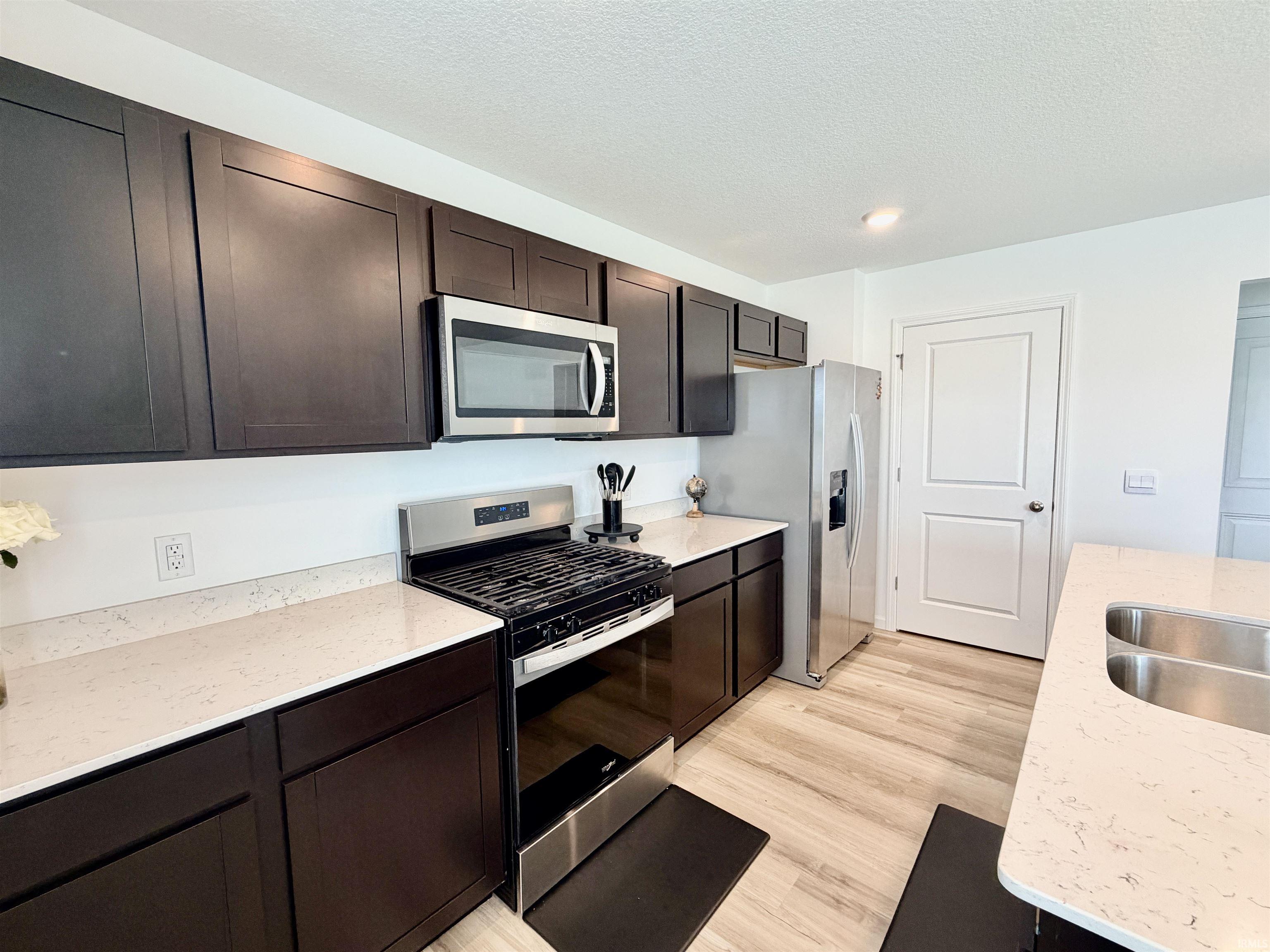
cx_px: 635
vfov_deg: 85.7
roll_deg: -0.7
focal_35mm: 14
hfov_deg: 102.1
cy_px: 476
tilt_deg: -5.5
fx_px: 514
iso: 200
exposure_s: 1/120
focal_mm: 2.22
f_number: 2.2
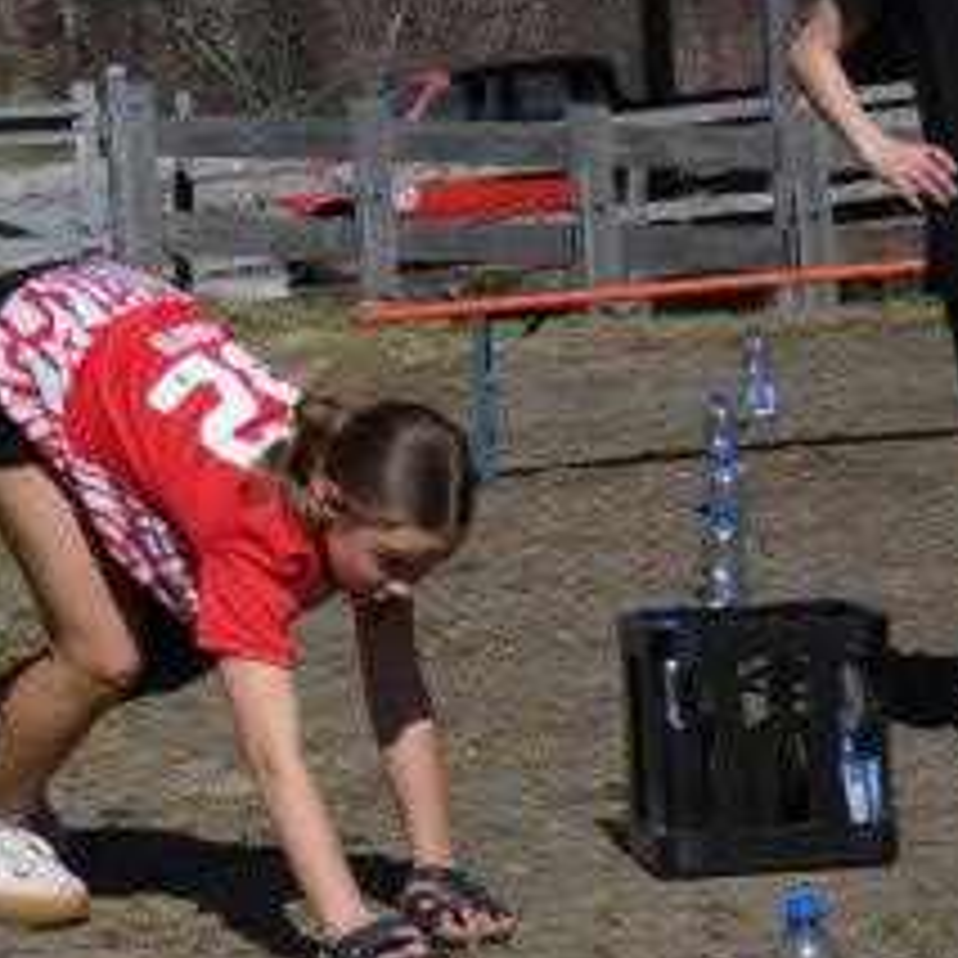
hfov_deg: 10.5
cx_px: 270
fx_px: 5198
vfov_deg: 10.5
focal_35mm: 166
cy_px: 652
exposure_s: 1/1000
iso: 80
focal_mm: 17.9
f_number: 4.8
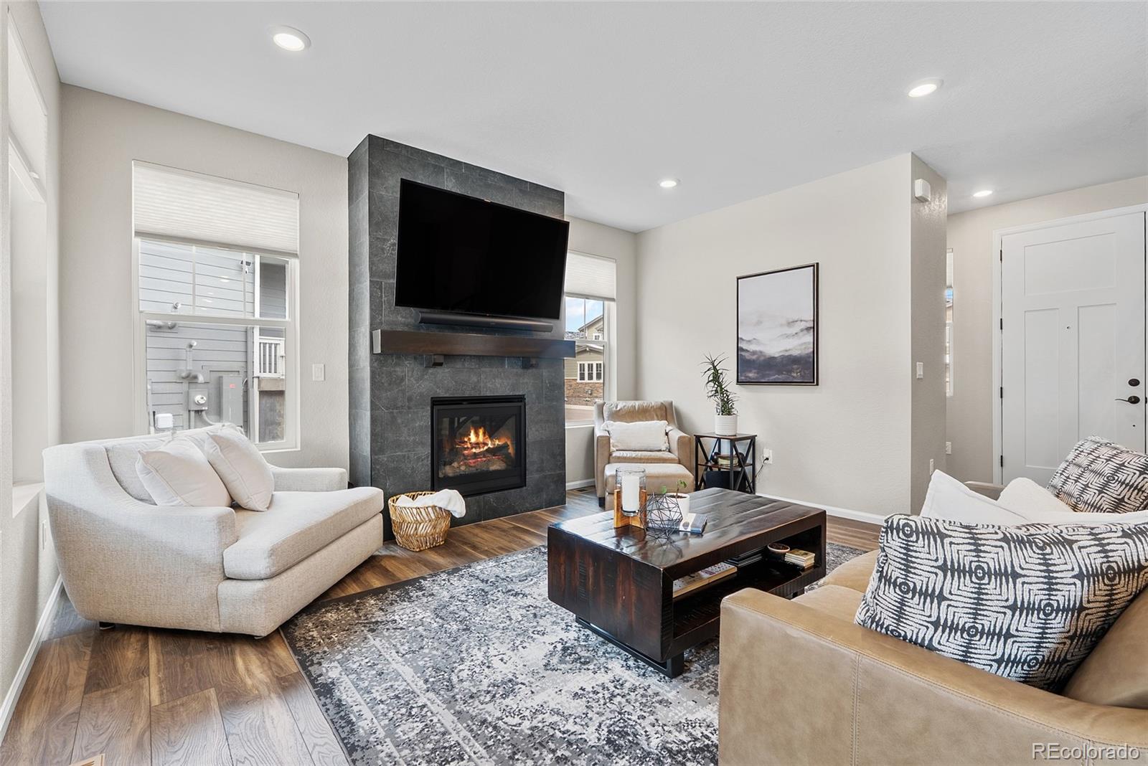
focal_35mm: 16
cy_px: 383
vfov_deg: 73.8
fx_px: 510
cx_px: 574
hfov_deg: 96.7
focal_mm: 16
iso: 250
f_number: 11
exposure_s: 2.5
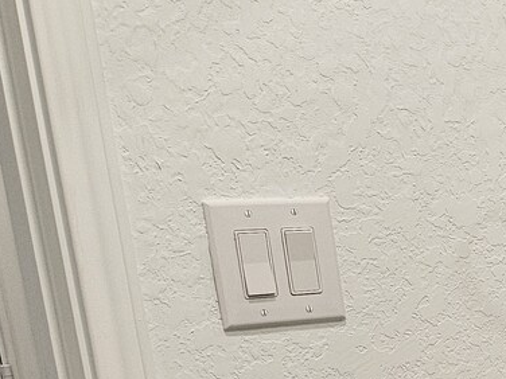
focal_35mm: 92
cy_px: 573
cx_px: 939
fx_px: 1345
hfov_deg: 17.1
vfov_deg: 14.9
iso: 160
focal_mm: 5
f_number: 1.8
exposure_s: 1/120
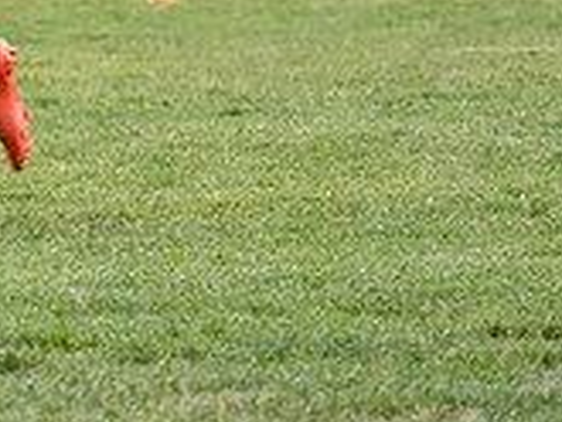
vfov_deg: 2.2
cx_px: -225
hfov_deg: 3.0
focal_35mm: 668
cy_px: -226
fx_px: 10853
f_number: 2.8
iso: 1250
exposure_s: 1/1250
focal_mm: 95
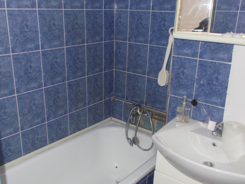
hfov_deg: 51.3
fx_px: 255
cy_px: 93
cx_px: 113
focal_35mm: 36
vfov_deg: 39.6
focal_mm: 4.6
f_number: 3.2
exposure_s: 1/25
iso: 200
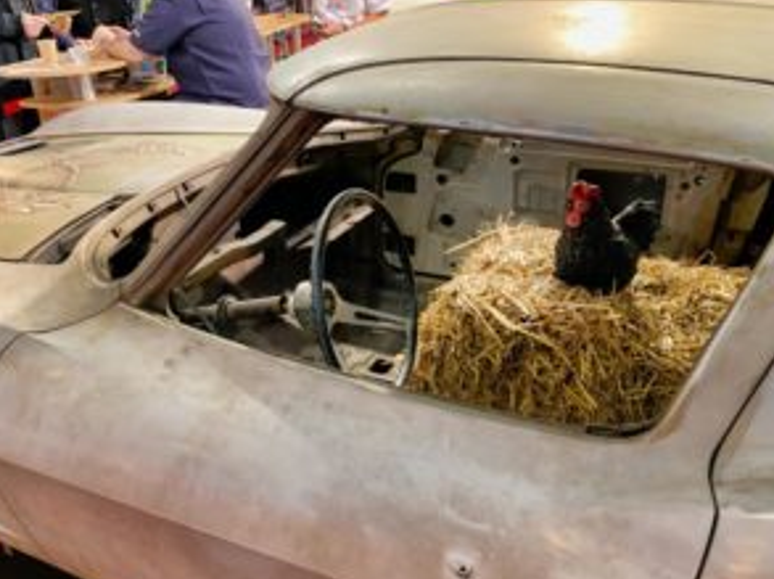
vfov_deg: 44.0
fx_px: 715
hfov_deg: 56.6
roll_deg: +3.5
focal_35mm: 32
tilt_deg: -27.0
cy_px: 328
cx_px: 322
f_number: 1.8
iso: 160
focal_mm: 4.25
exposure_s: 1/50
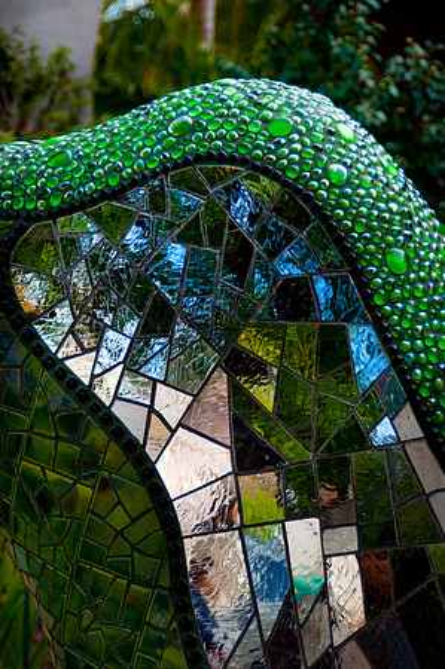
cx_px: 222
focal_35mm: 117
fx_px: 2174
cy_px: 334
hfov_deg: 11.7
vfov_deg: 17.5
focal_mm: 78
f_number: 5.3
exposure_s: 1/1000
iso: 360
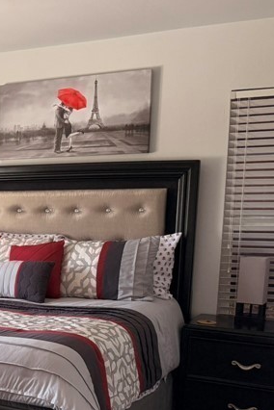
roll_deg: +0.6
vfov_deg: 33.0
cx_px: -131
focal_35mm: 60
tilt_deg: -8.6
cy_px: 291
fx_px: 685
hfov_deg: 19.8
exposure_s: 1/121
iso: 200
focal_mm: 6.76
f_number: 1.78
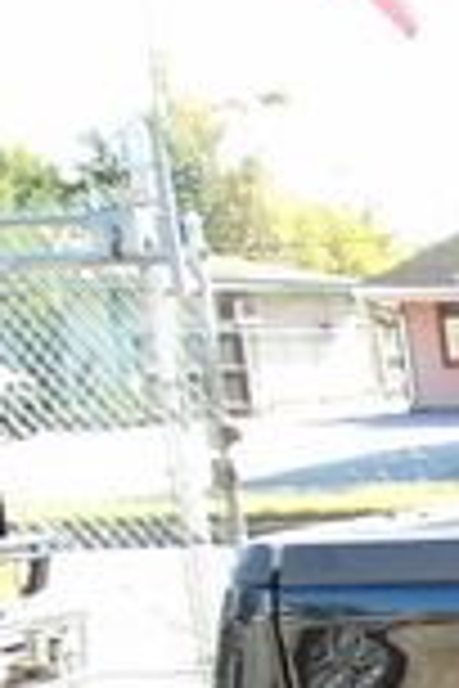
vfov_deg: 17.1
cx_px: 1400
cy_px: 872
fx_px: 2161
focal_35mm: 113
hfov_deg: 9.4
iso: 100
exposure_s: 1/125
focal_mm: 4.6
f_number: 3.2
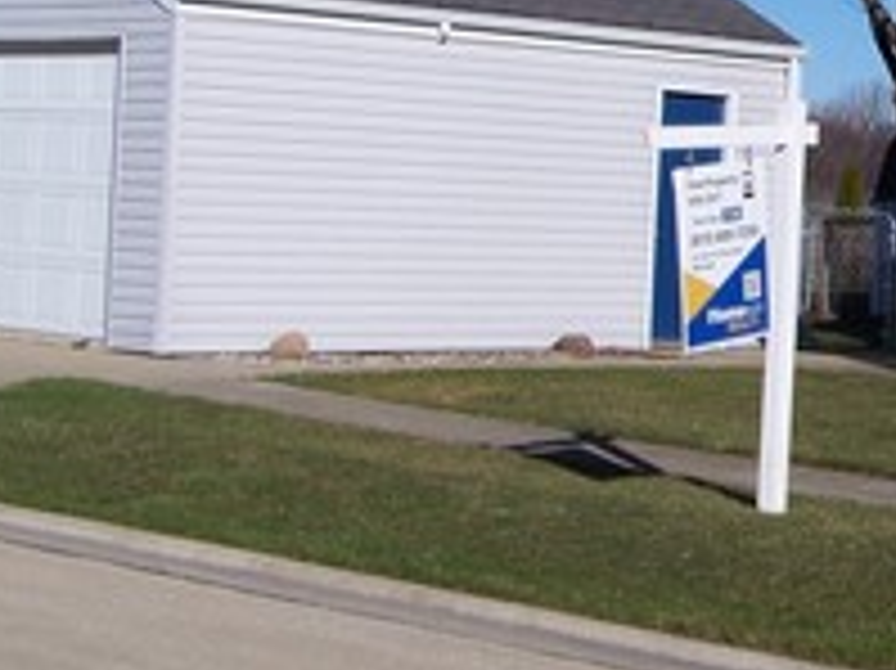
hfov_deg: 16.0
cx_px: 1193
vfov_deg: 12.7
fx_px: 3001
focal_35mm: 116
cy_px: 99
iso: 64
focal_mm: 5.85
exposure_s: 1/1000
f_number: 4
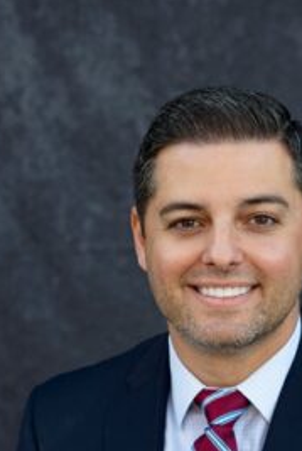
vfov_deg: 12.8
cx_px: 233
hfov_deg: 8.7
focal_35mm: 159
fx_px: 1993
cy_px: 361
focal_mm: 85
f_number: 4
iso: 400
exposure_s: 1/250
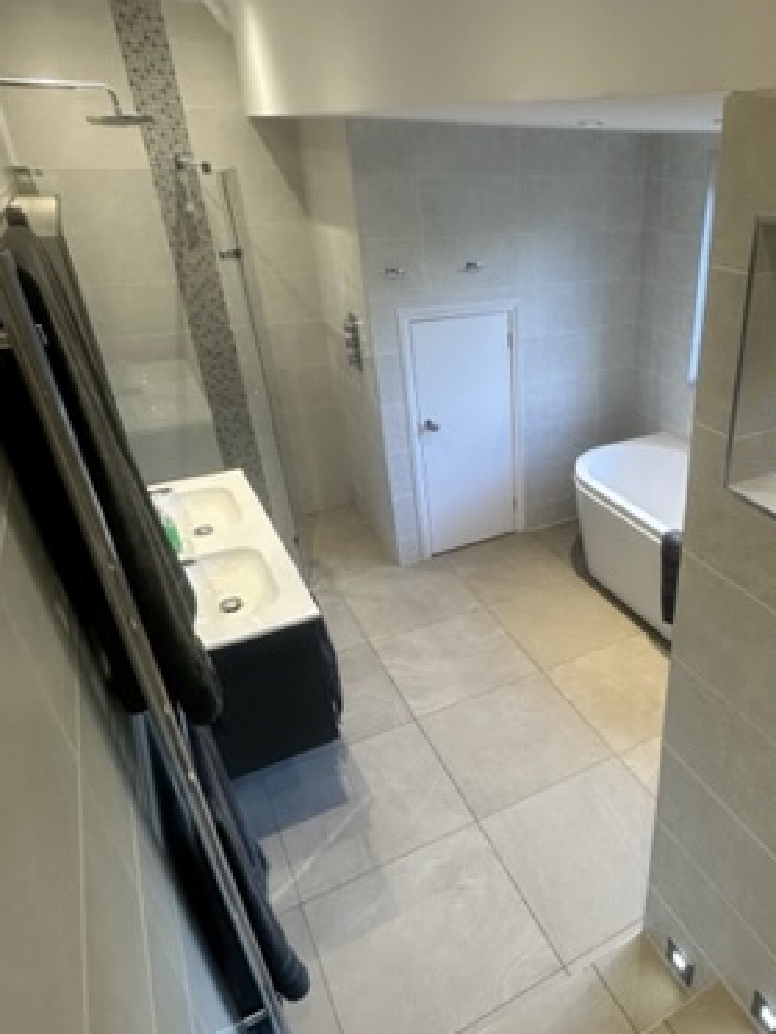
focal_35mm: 24
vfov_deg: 71.5
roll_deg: -0.4
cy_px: 546
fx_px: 717
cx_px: 590
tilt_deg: -27.7
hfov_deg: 54.0
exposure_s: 1/100
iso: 200
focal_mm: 2.22
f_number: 2.2
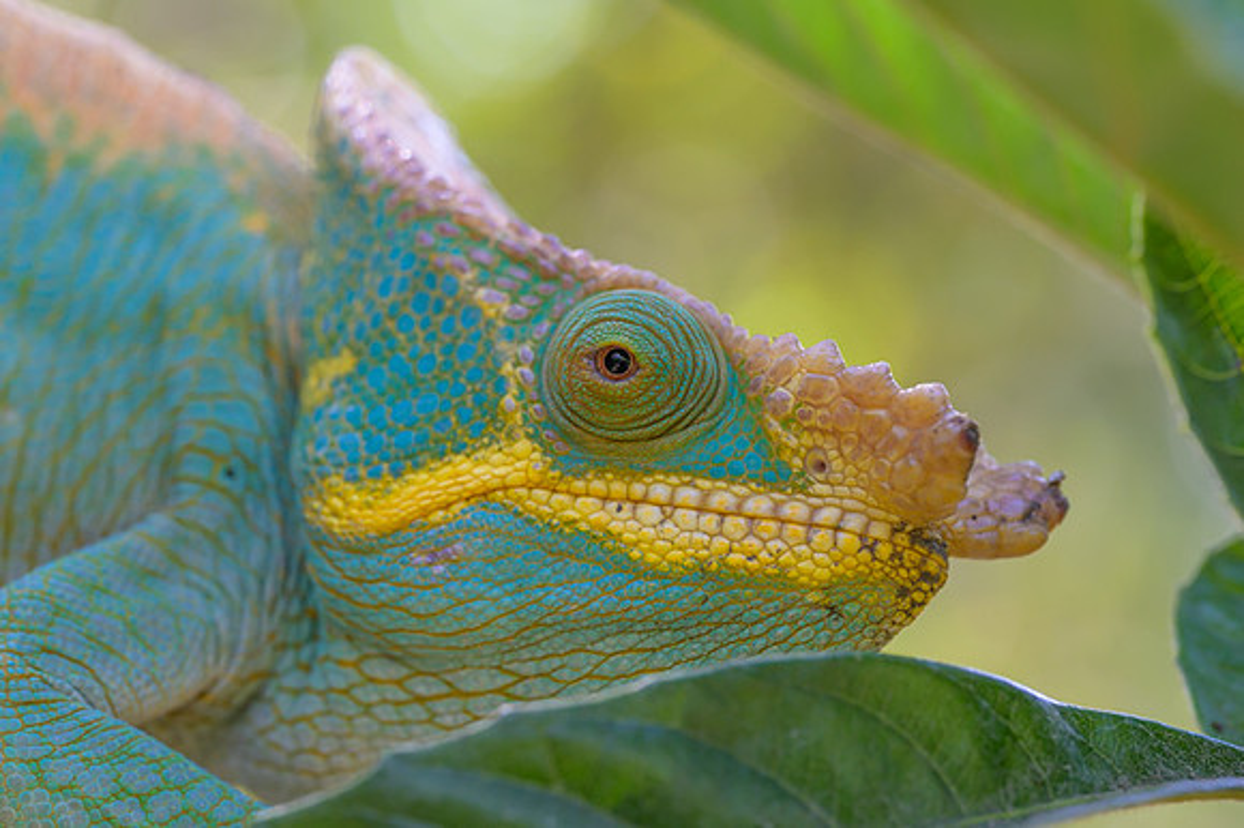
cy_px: 414
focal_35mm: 105
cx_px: 622
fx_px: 3626
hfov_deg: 19.5
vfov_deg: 13.0
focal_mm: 105
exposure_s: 1/160
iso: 500
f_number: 7.1
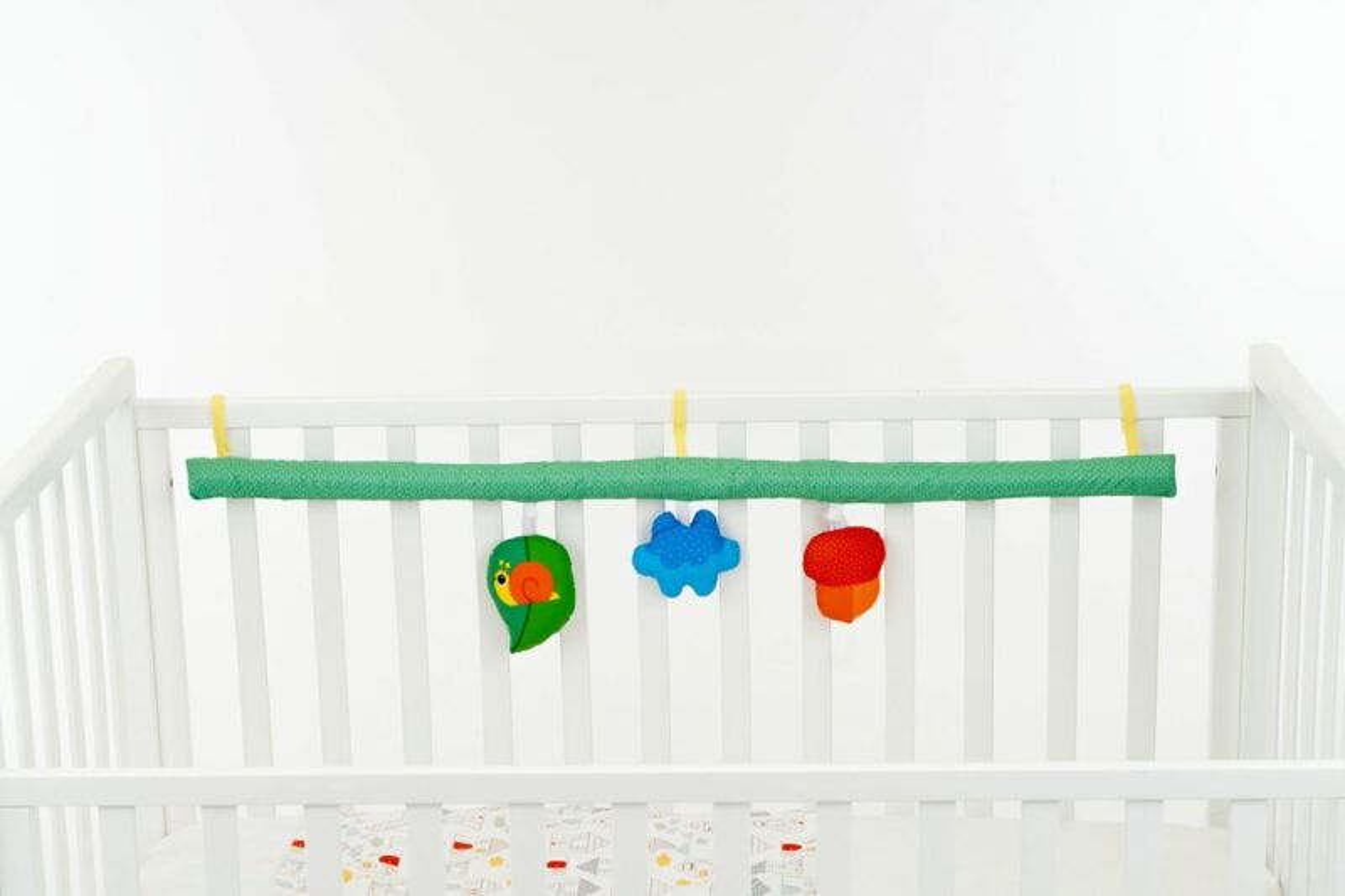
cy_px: 448
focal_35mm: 70
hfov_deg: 28.8
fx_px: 2615
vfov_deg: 19.4
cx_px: 672
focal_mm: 70
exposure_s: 1/50
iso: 640
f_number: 9
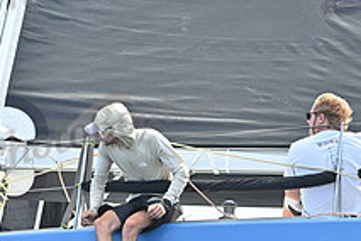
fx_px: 1915
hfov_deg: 10.7
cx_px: 310
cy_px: 193
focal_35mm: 191
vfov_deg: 7.2
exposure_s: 1/1250
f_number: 4.5
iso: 250
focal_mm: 70
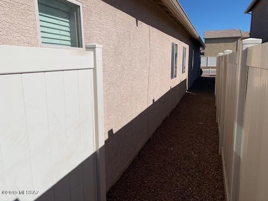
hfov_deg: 67.3
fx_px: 201
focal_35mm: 26
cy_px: 100
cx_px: 134
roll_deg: +1.1
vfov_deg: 53.1
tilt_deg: -9.7
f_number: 1.8
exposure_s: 1/6452
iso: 25
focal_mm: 4.25
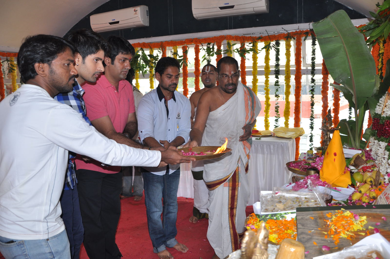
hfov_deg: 67.4
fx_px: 292
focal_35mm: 27
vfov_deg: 47.8
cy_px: 130
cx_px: 195
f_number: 5
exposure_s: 1/125
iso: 250
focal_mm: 18
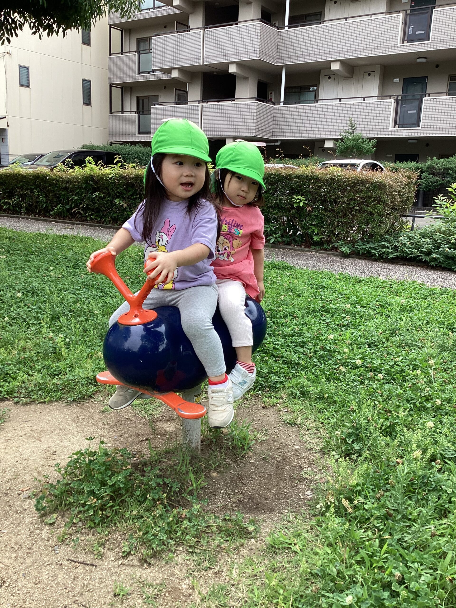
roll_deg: -2.3
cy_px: 304
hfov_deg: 45.4
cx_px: 228
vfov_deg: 58.4
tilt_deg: -12.5
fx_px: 544
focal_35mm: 31
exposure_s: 1/239
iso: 25
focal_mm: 3.3
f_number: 2.4
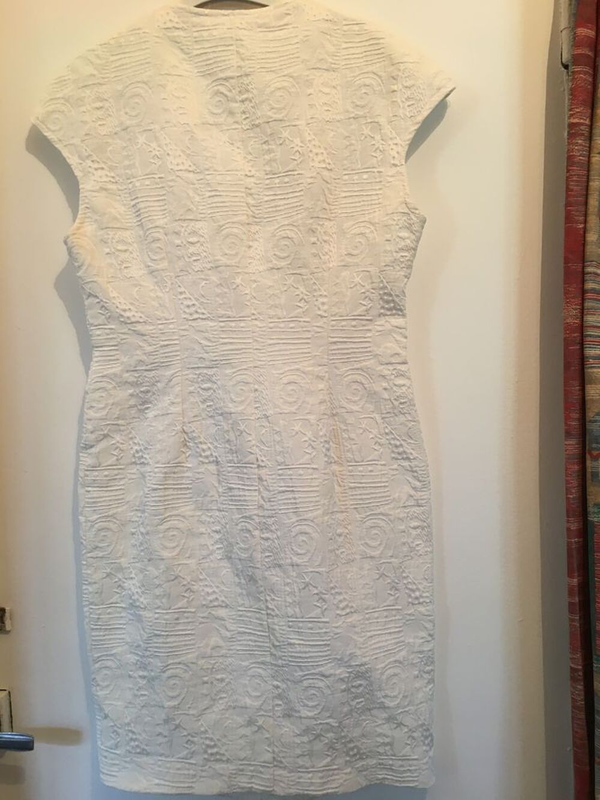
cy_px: 400
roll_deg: +1.1
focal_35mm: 29
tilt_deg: -1.0
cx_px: 300
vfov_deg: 61.7
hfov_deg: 48.2
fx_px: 670
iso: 100
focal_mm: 4.15
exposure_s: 1/33
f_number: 2.2
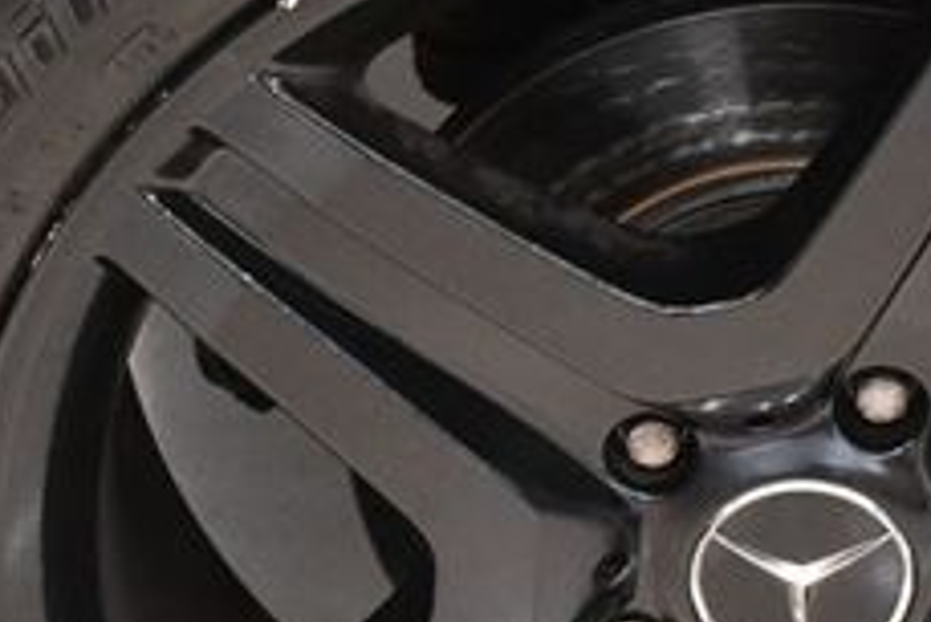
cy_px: 545
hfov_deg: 9.7
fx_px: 5486
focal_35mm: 212
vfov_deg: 6.5
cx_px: 695
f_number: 4.8
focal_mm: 38
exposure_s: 1/60
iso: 3200
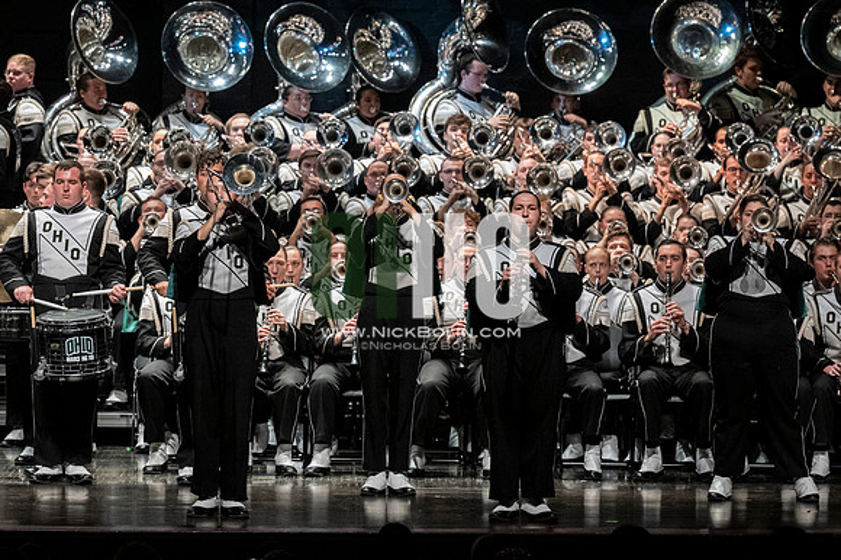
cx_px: 420
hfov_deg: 9.8
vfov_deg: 6.5
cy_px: 280
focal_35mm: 210
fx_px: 4903
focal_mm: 140
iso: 4000
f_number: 4
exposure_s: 1/500
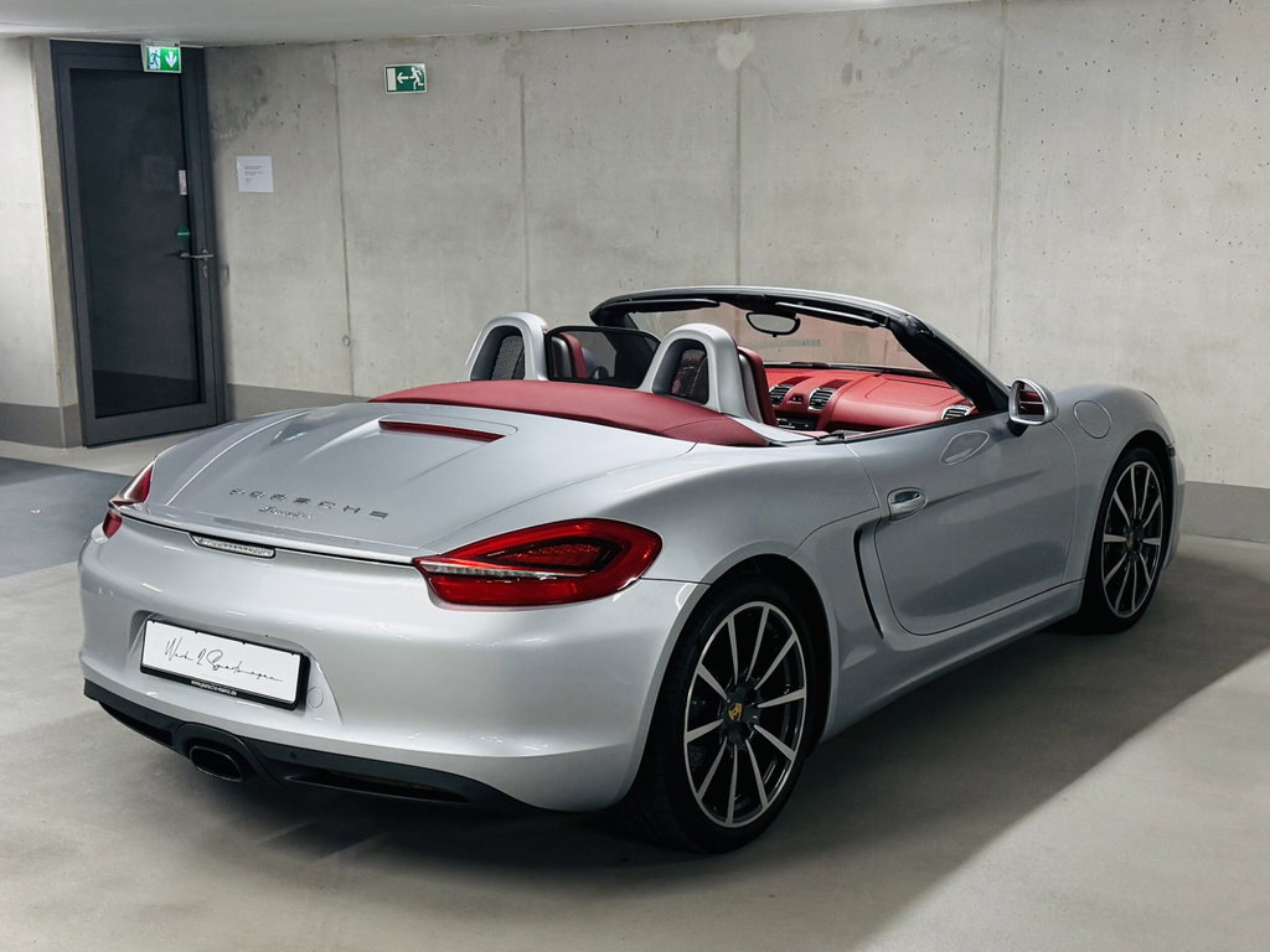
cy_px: 476
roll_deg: +1.6
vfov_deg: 56.8
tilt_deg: -10.0
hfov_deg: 71.6
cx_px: 635
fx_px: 881
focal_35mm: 24
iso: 200
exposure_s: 1/100
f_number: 1.78
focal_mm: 6.76
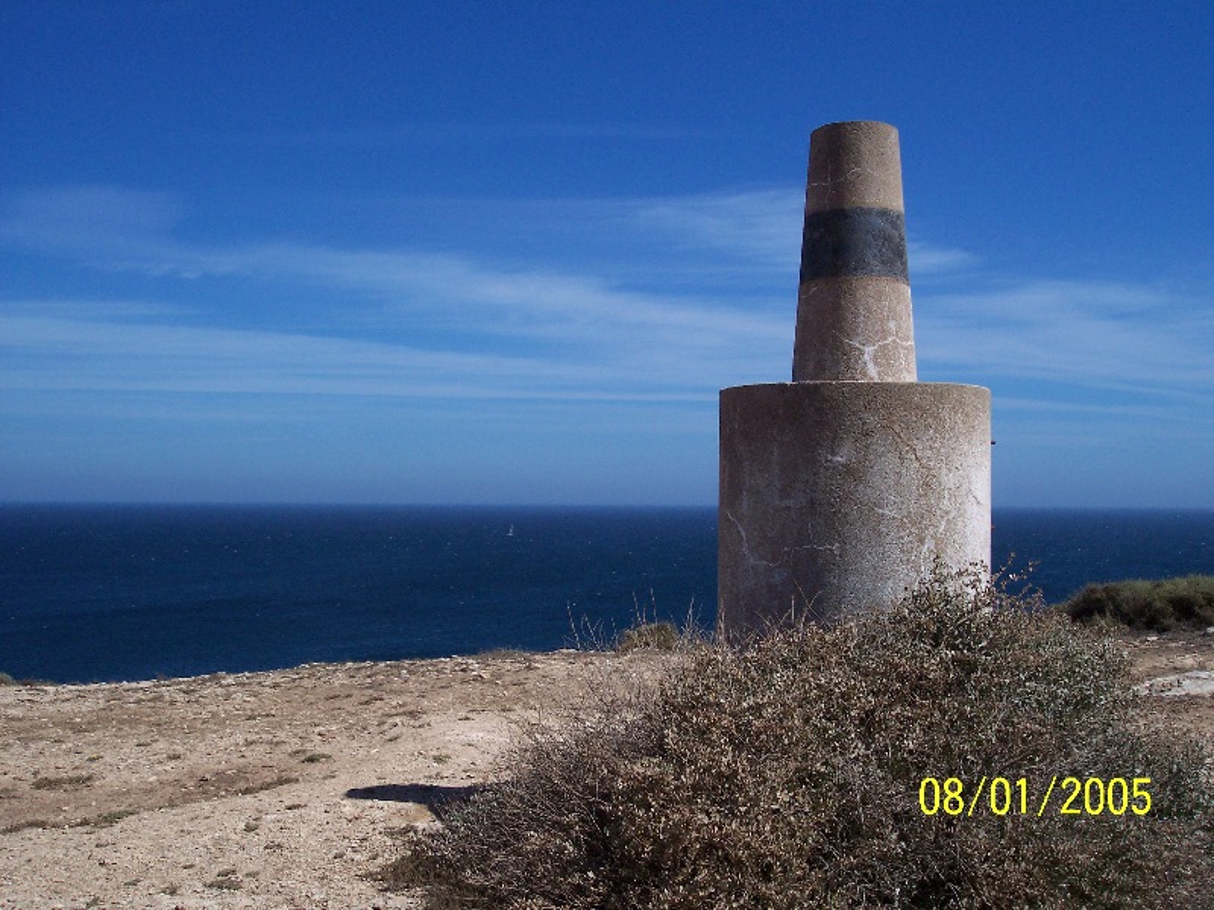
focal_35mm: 38
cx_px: 607
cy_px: 455
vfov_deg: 37.7
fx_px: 1333
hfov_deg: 49.0
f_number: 4.8
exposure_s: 1/1000
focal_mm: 8
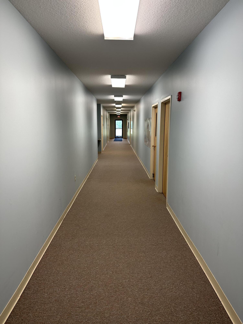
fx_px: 225
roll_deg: -0.7
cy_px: 162
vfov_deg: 71.6
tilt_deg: -9.5
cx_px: 122
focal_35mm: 24
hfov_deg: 56.8
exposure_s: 1/120
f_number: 1.78
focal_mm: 6.86
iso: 100
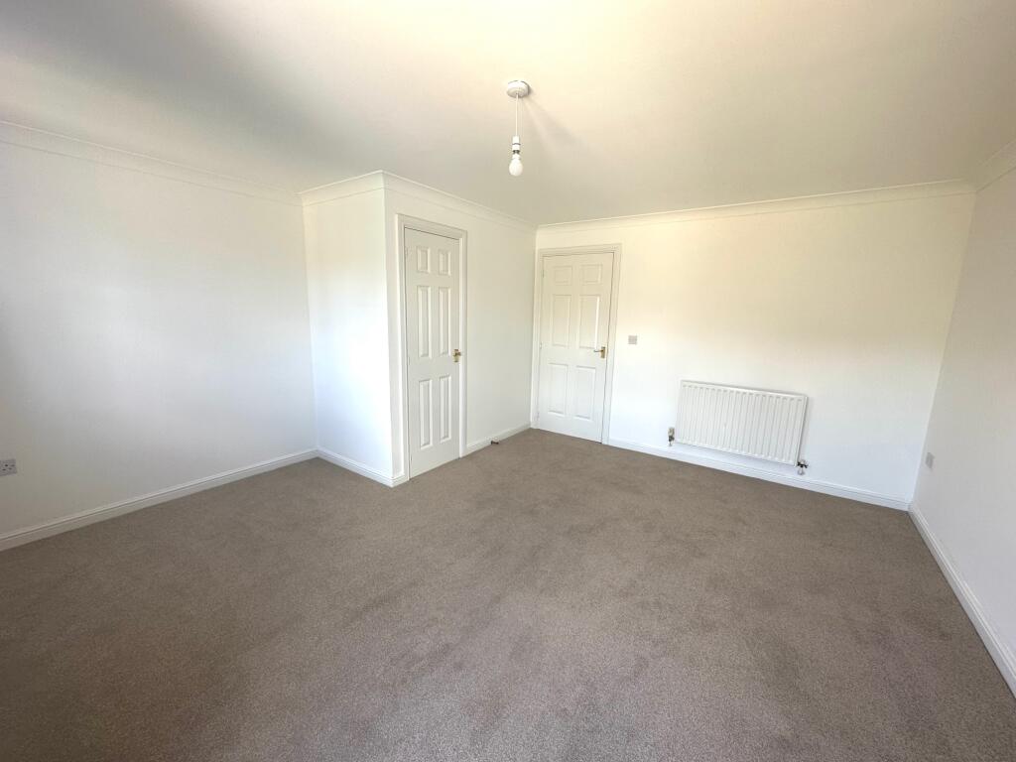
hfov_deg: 102.1
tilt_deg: -10.0
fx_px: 411
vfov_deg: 85.7
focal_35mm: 14
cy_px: 381
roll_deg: -1.0
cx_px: 508
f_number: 2.2
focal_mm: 2.22
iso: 50
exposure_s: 1/99
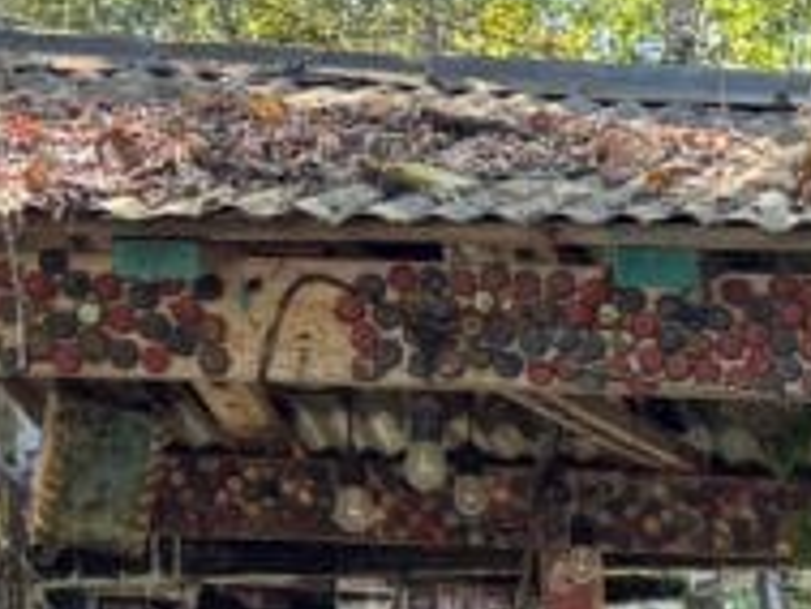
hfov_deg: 12.9
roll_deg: -0.5
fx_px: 3048
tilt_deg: -3.7
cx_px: 1691
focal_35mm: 130
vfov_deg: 10.9
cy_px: 995
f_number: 1.78
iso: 125
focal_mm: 6.76
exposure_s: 1/121
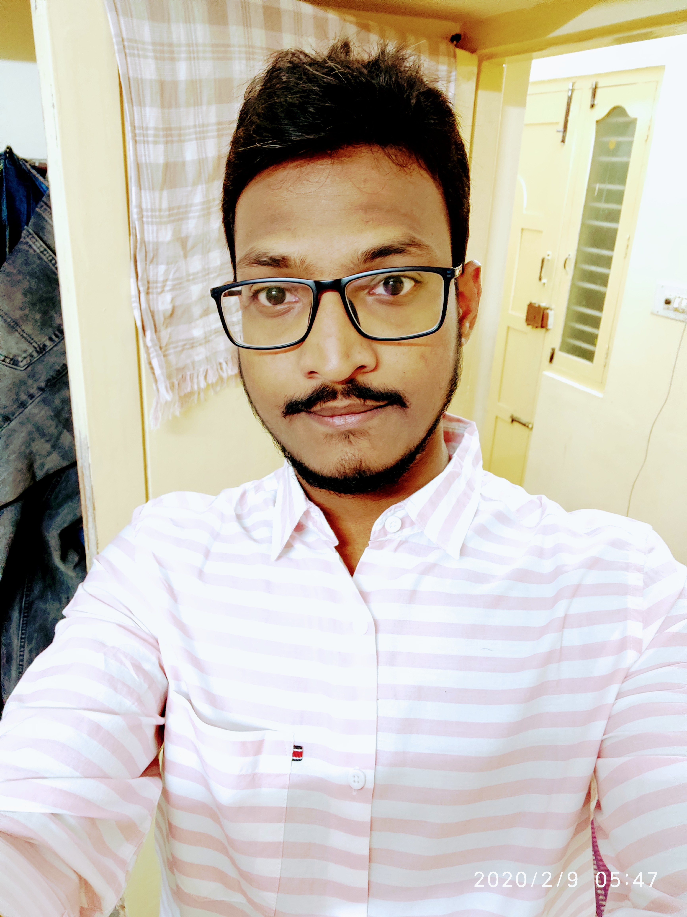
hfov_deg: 71.5
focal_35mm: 18
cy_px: 458
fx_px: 477
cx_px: 344
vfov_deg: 87.8
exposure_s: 1/25
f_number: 2
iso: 625
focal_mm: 3.52
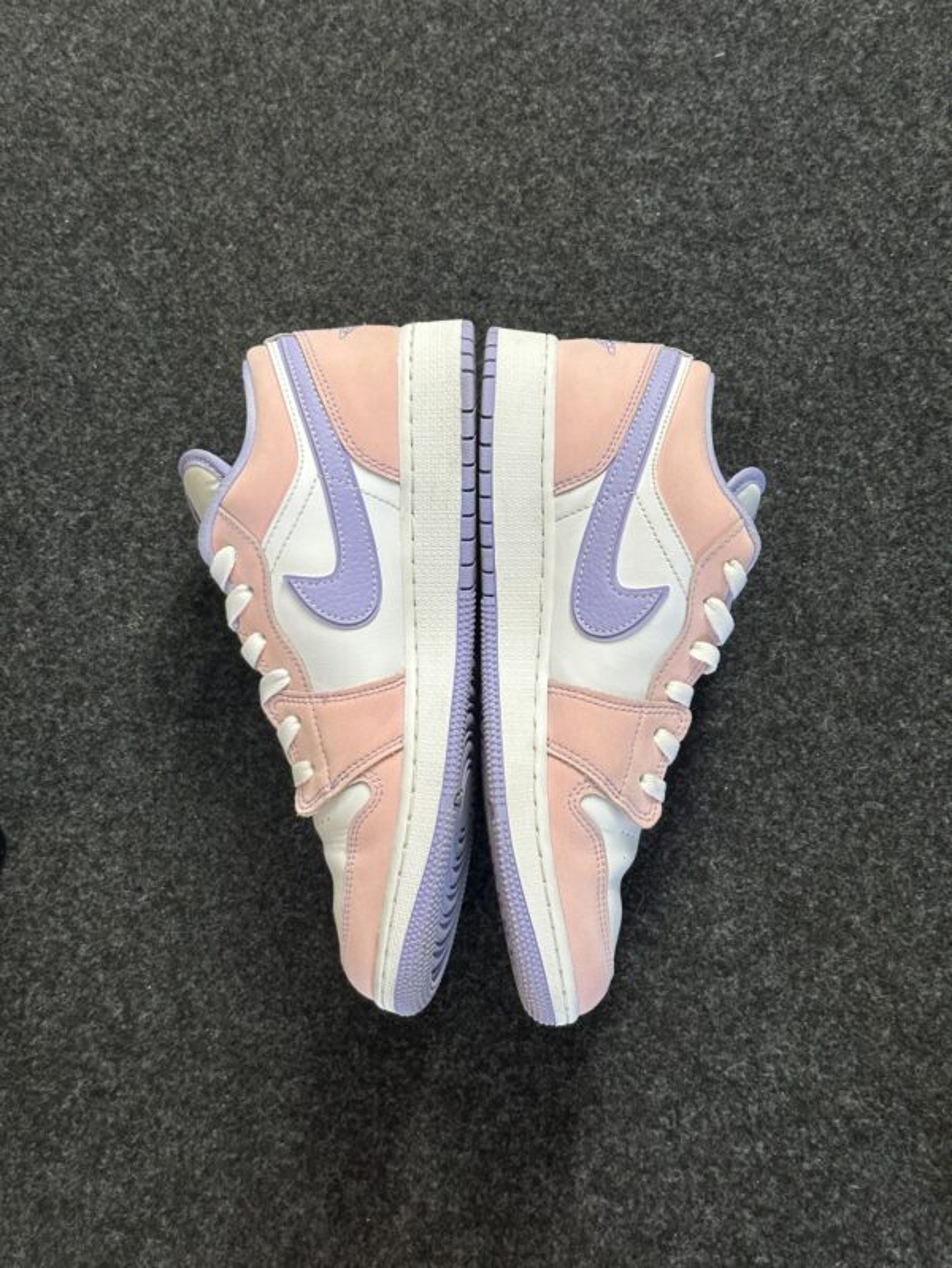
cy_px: 634
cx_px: 476
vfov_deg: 39.6
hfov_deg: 30.3
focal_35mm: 48
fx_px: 1759
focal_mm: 6.86
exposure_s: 1/50
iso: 200
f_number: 1.78
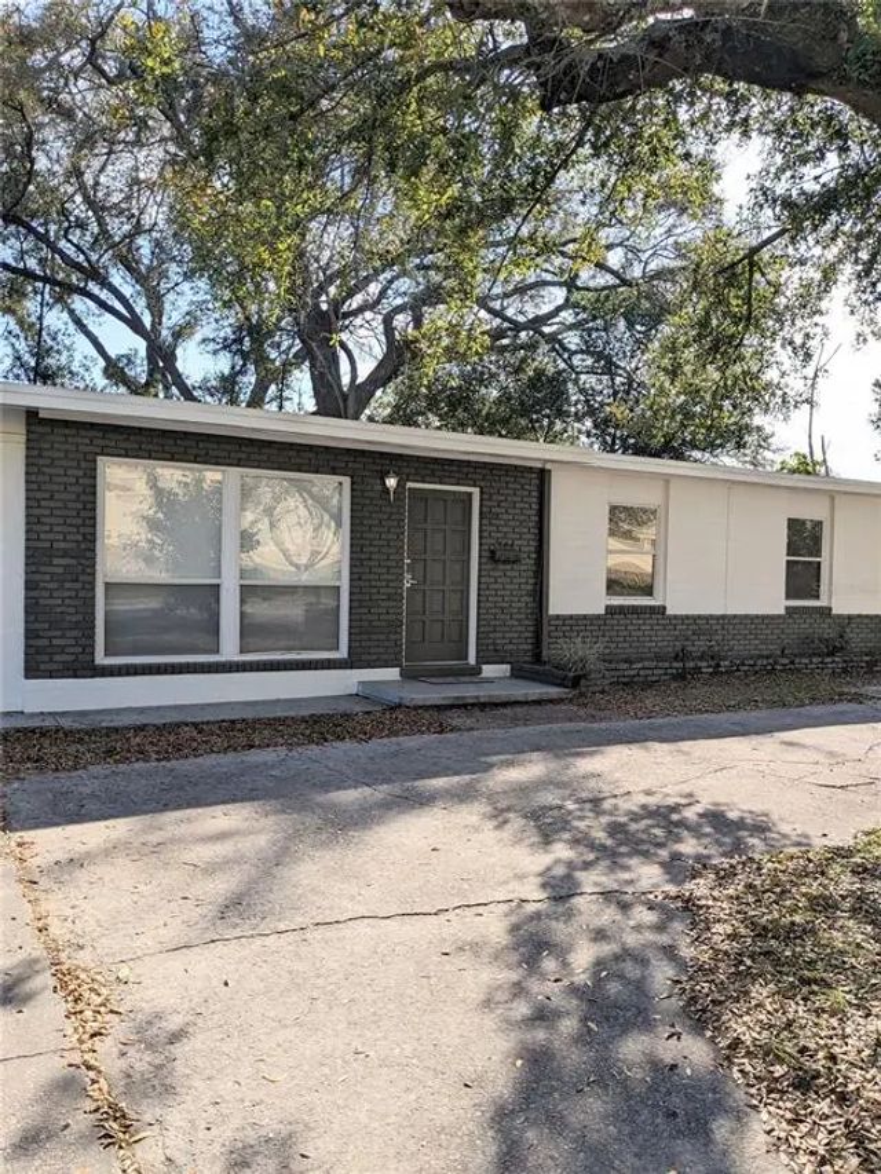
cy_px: 587
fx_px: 916
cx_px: 440
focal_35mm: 27
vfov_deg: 65.3
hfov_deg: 51.4
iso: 47
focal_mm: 4.38
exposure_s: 1/2597
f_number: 1.73
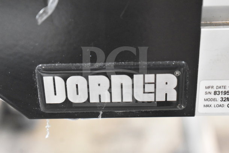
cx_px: 114
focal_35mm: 82
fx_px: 525
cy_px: 76
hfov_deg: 24.6
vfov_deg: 16.6
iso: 6400
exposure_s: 1/100
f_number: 5.6
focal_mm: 55
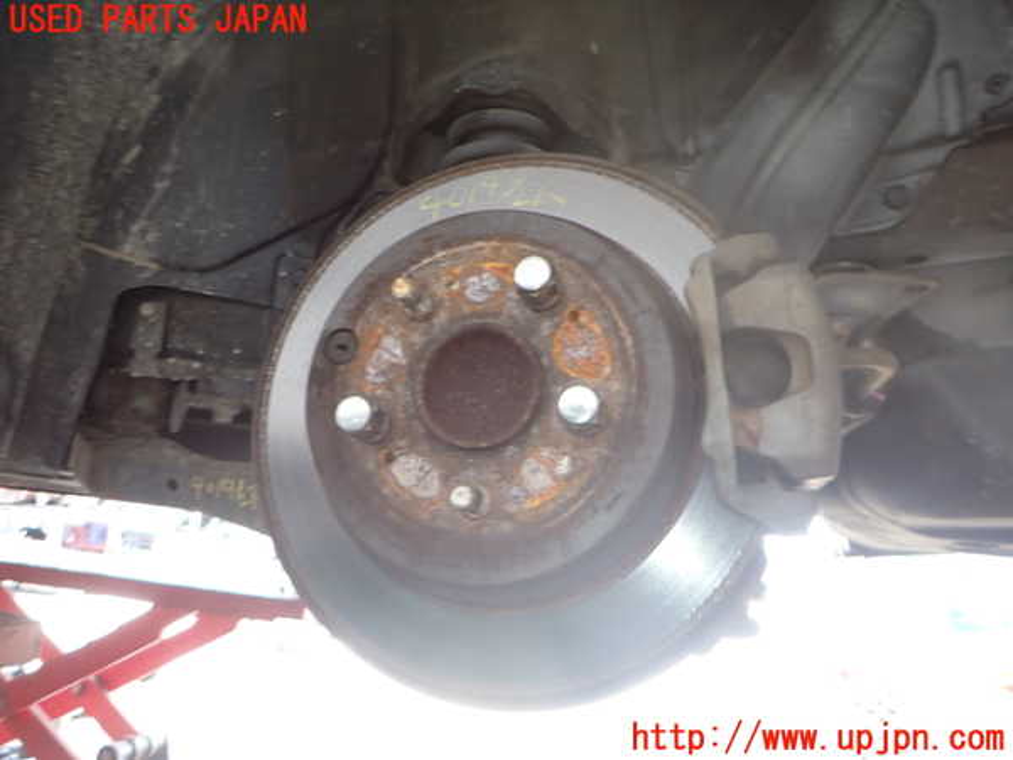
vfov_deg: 54.9
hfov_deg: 69.4
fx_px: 732
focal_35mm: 25
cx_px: 506
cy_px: 380
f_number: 2
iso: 200
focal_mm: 4.5
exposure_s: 1/50
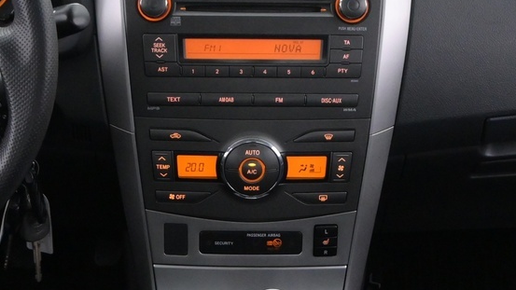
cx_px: 247
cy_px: 213
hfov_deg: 23.7
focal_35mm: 90
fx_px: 1228
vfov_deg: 13.4
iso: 2500
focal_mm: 19.5
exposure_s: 1/50
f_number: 3.8
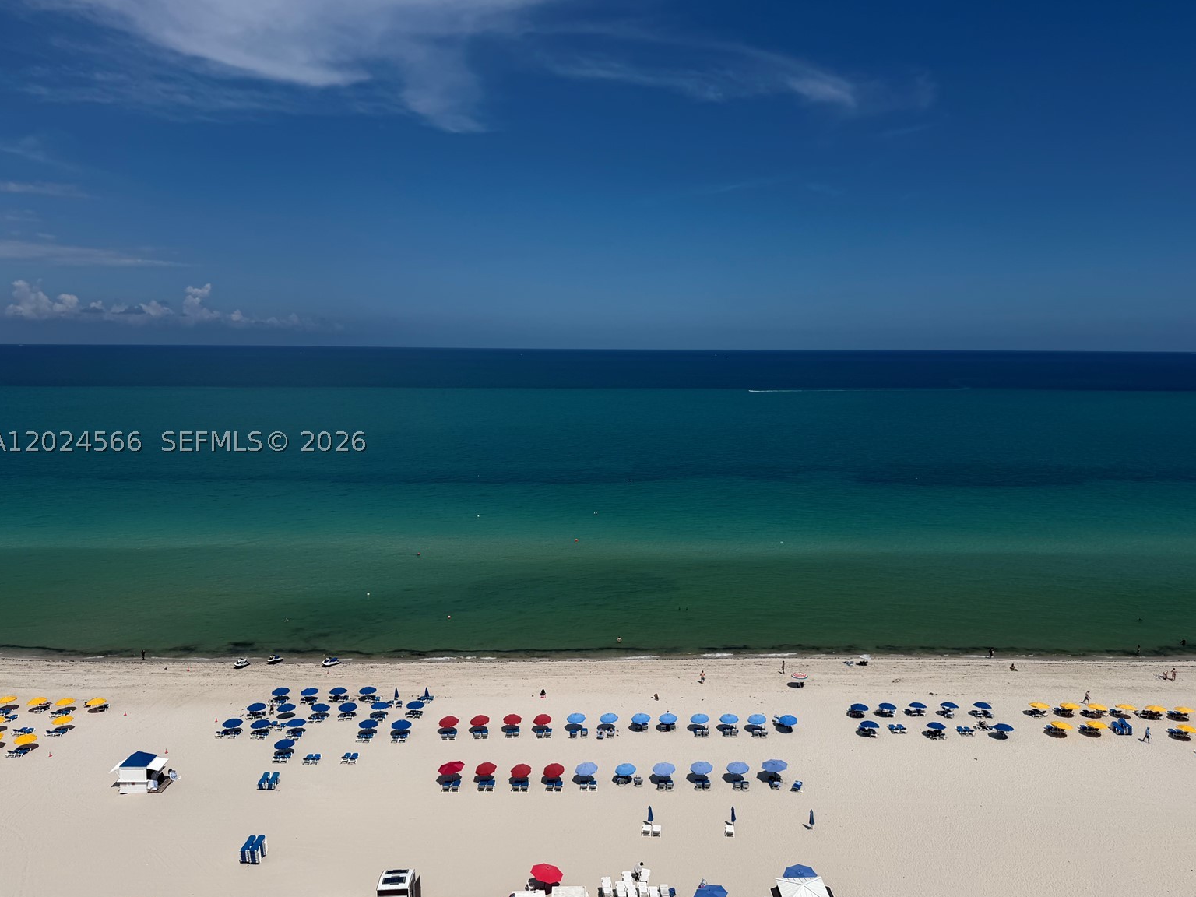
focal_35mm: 25
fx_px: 864
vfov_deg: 54.9
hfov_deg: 69.4
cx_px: 605
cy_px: 441
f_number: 1.78
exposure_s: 1/11905
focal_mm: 6.76
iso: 80
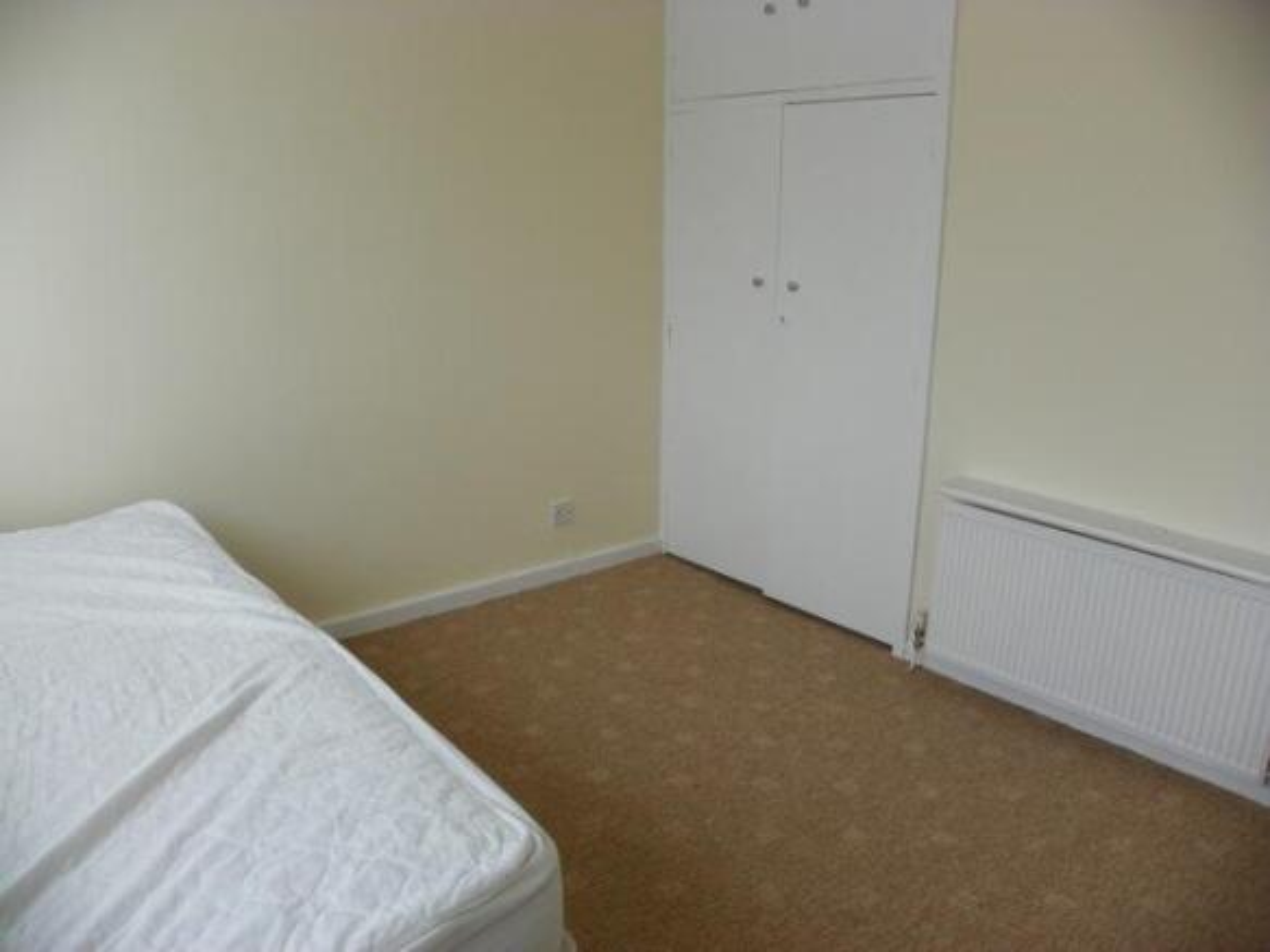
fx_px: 954
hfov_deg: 67.3
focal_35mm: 26
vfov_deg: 53.0
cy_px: 476
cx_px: 635
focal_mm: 4.6
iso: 100
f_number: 2.8
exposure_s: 1/30
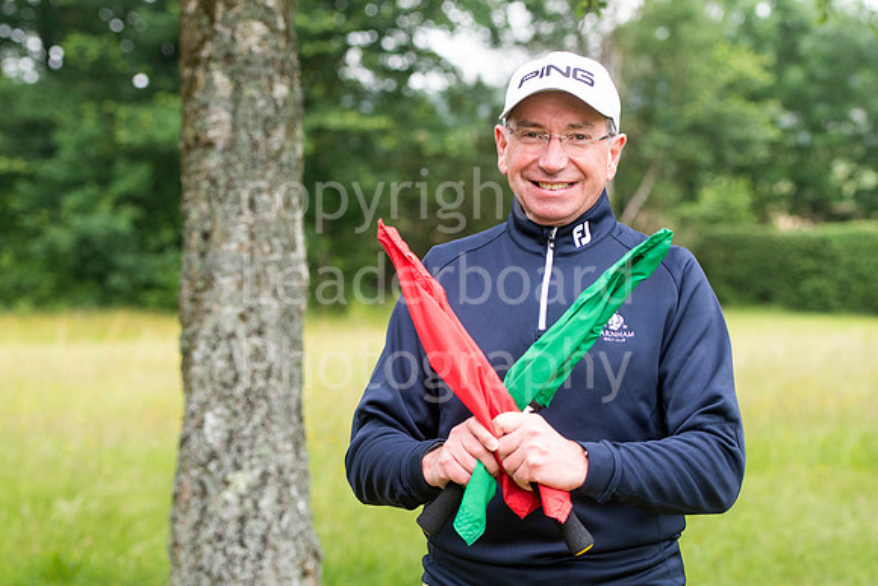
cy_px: 293
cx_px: 439
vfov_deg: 11.4
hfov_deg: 17.1
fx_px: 2927
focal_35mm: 120
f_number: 4
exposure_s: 1/500
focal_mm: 80
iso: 640
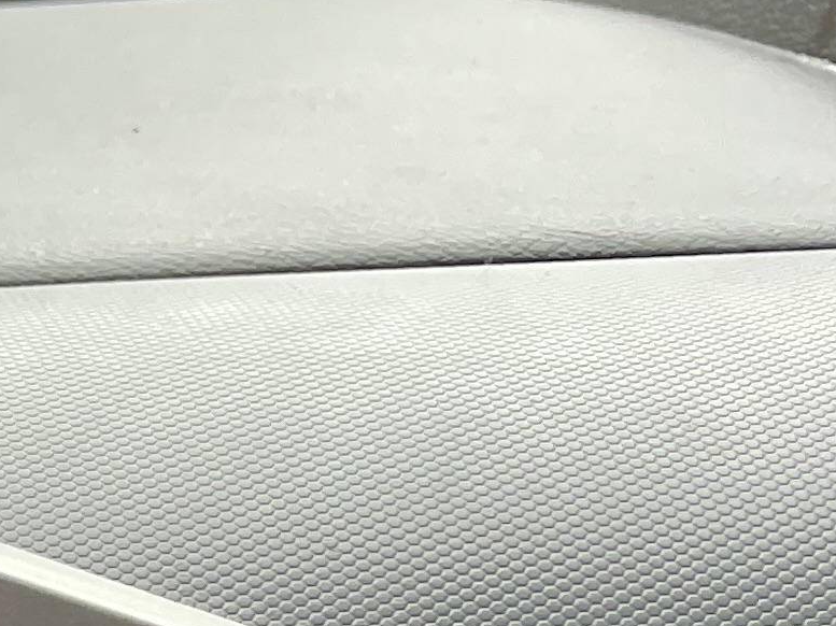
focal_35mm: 135
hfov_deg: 12.8
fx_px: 3259
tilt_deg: -28.0
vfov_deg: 9.6
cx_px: -807
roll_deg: +0.6
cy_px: 1536
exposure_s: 1/115
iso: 125
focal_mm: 4.2
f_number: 1.6
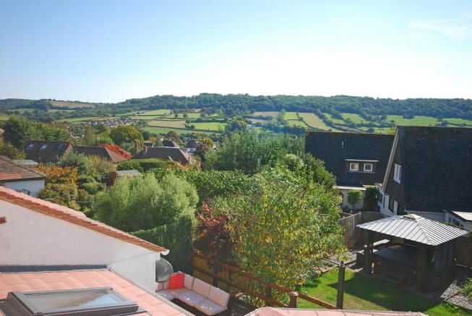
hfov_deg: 61.9
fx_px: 394
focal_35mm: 30
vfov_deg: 43.7
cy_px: 158
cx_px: 236
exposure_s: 1/160
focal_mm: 20
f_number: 6.3
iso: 100
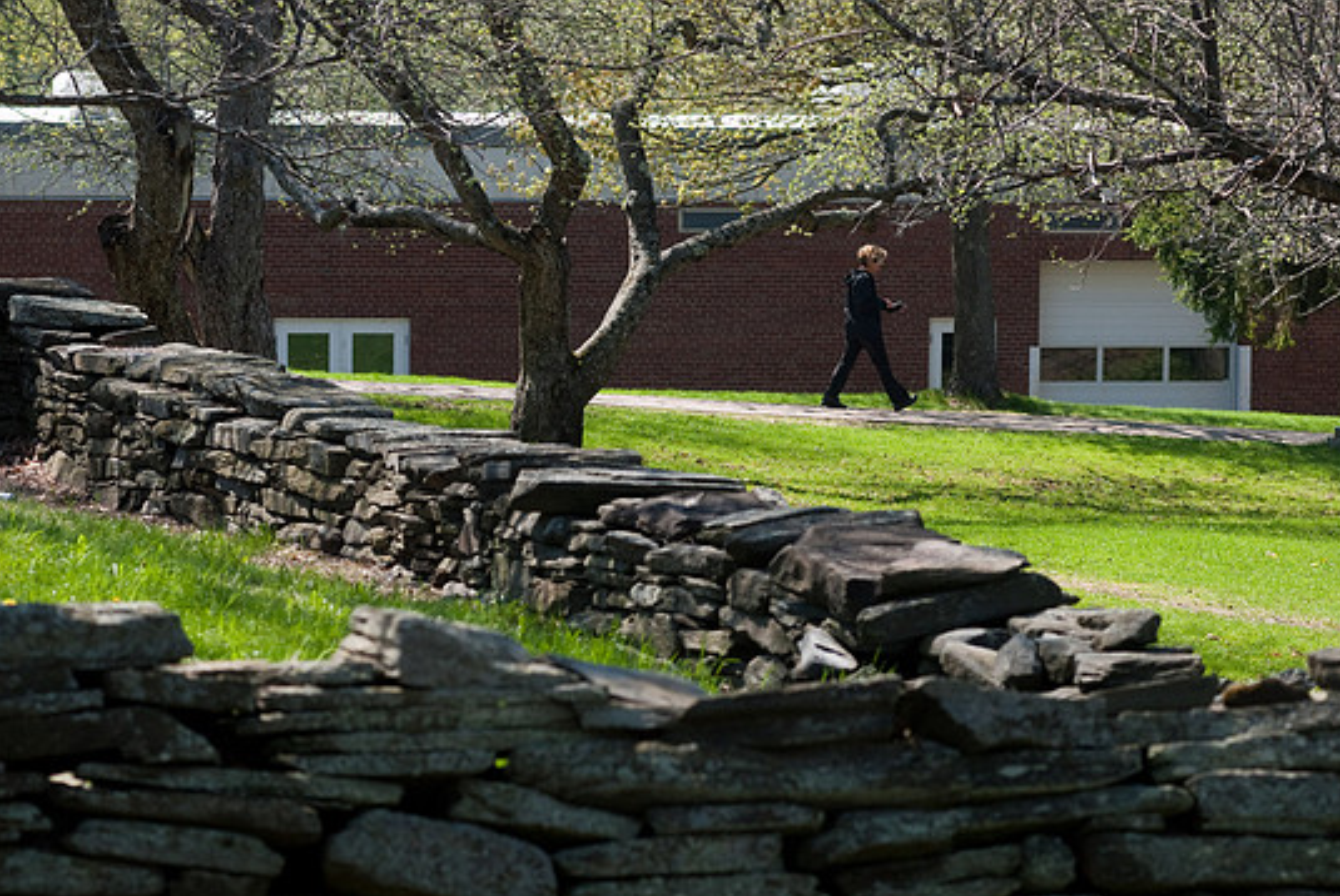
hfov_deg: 11.3
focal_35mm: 182
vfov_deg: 7.6
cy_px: 478
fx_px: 6782
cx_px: 716
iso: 200
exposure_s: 1/400
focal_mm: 112
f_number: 6.3
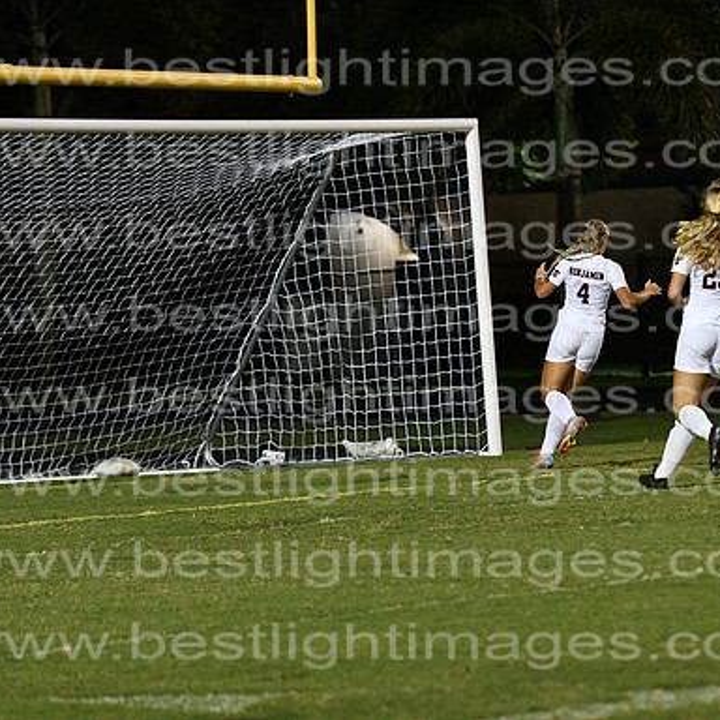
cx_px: 377
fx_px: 5663
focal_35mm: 241
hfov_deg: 7.3
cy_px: 359
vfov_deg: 7.3
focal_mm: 125
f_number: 4
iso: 8000
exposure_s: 1/800
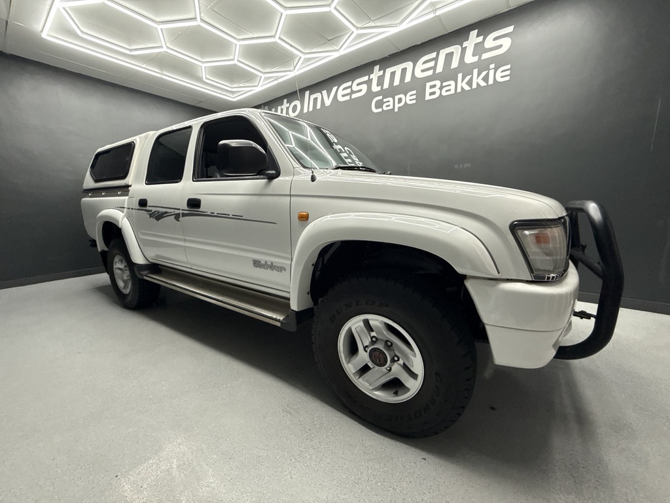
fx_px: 271
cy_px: 252
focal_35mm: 14
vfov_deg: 85.7
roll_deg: +1.4
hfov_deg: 102.1
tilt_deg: -9.0
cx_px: 335
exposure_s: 1/100
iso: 200
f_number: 2.2
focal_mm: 2.22
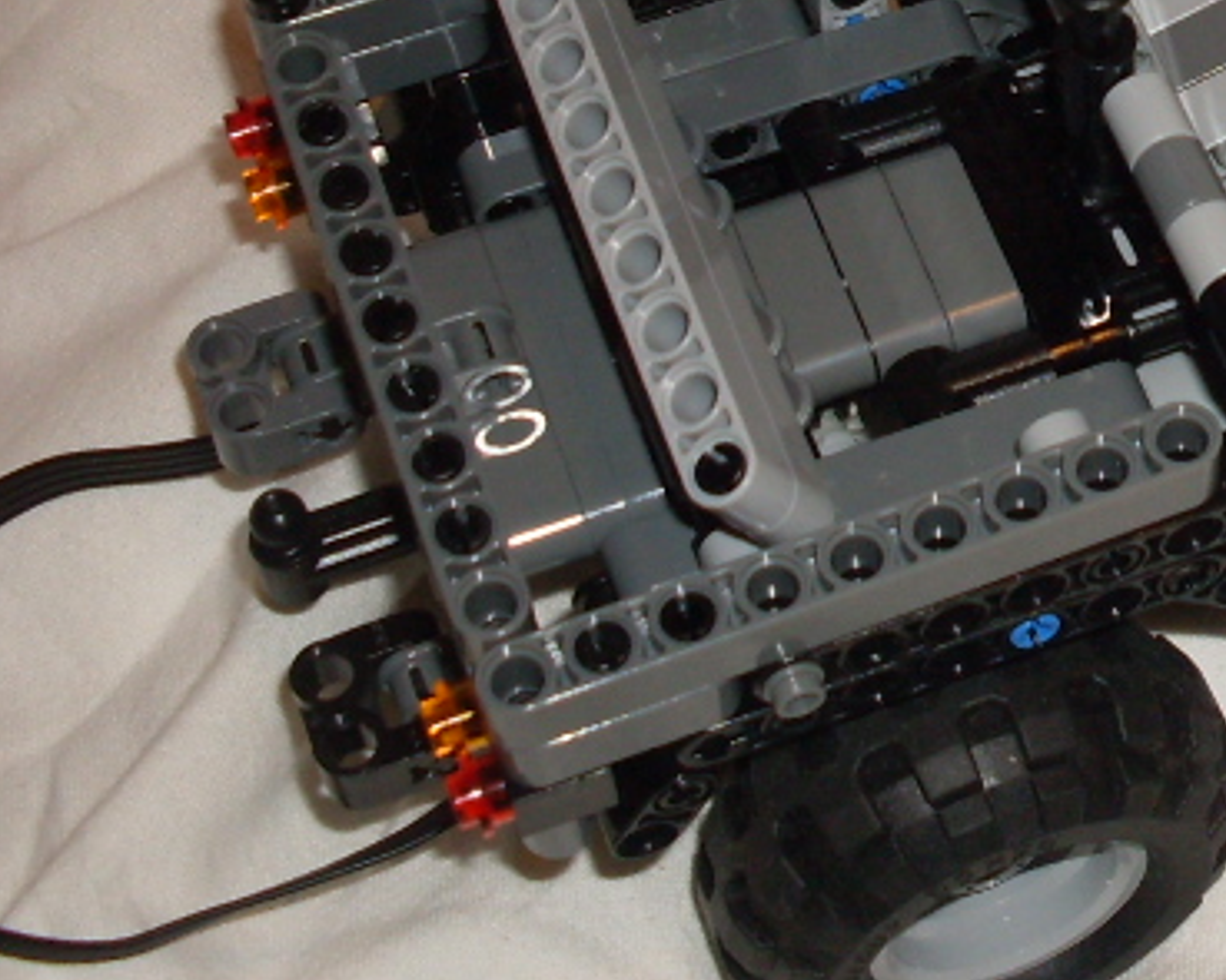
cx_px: 1472
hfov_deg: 17.7
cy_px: 60
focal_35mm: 103
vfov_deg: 14.8
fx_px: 3736
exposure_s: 1/45
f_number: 2.8
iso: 100
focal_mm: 6.3
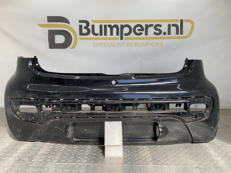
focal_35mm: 29
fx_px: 194
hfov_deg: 61.7
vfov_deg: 48.2
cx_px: 116
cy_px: 86
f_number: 1.8
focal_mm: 3
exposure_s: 1/262
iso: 16
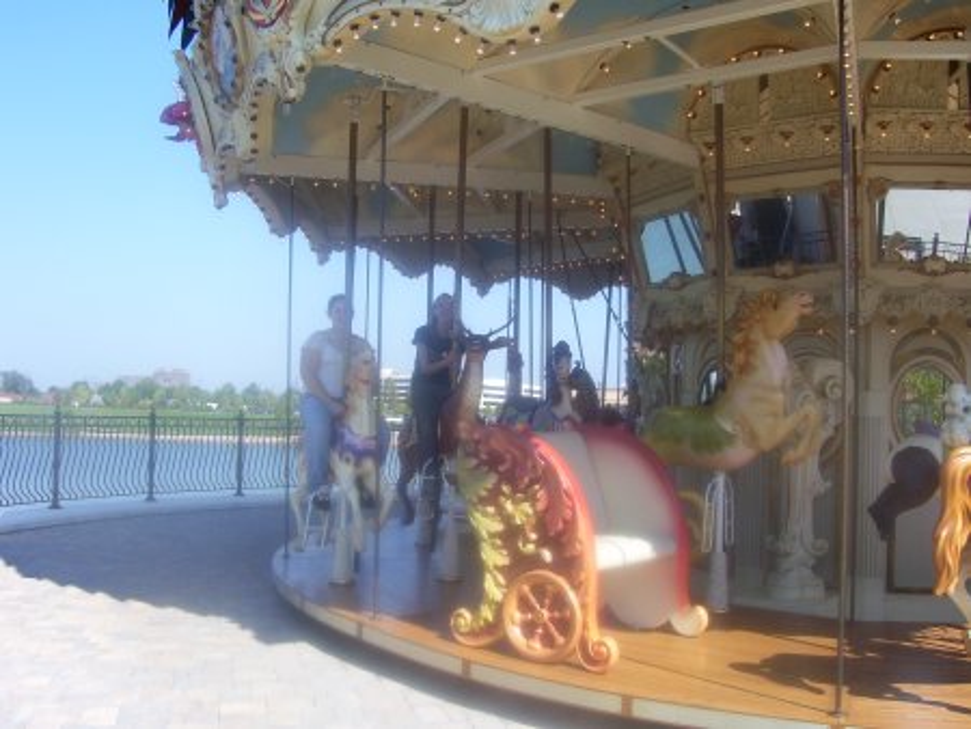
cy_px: 364
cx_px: 486
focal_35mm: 34
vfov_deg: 41.8
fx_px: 954
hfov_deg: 53.9
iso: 80
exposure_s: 1/350
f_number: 4.8
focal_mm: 5.6
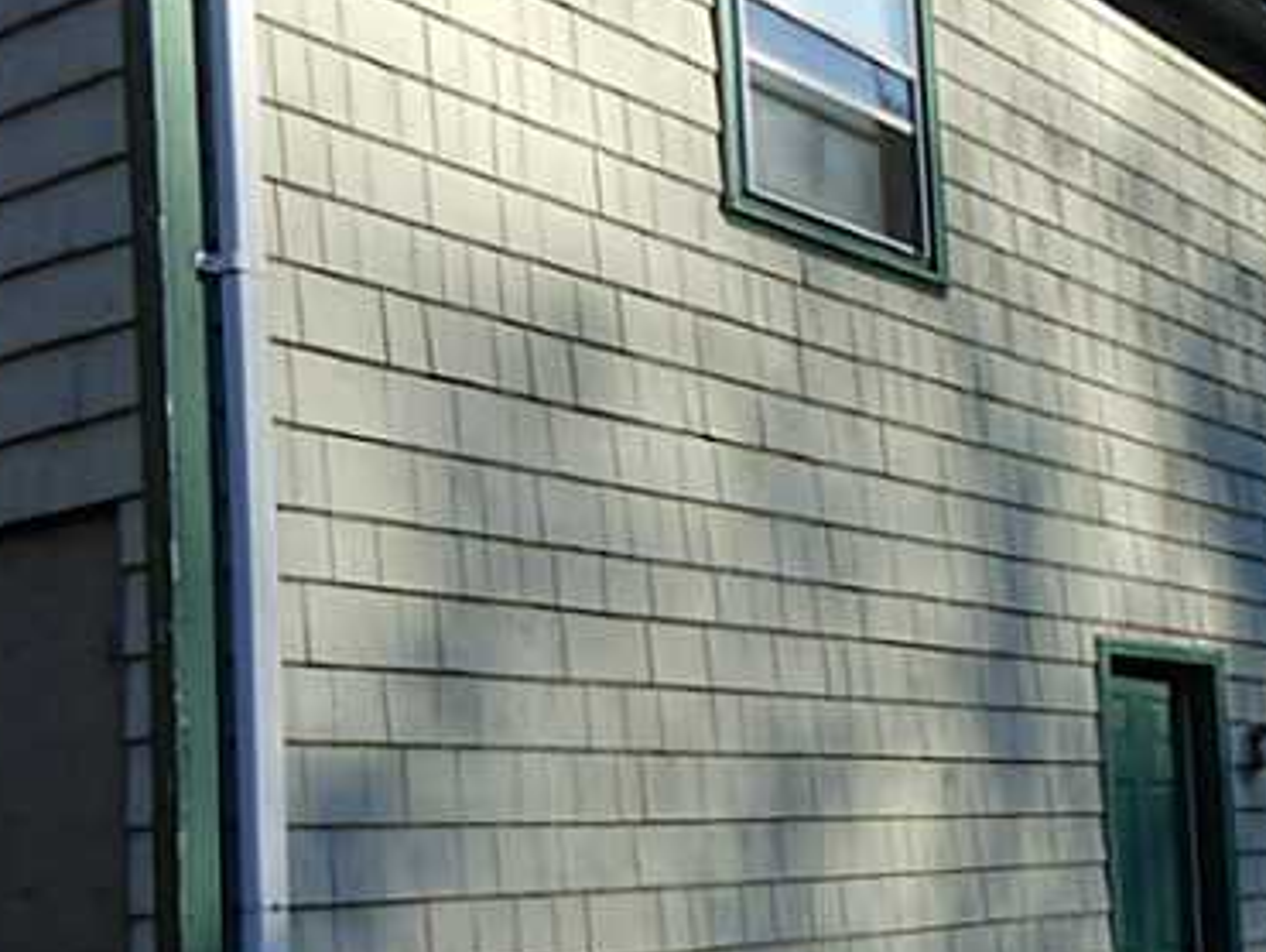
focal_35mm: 54
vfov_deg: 27.0
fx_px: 1976
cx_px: 1098
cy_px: 599
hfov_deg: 33.9
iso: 80
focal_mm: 4.5
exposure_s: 1/400
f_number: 3.2
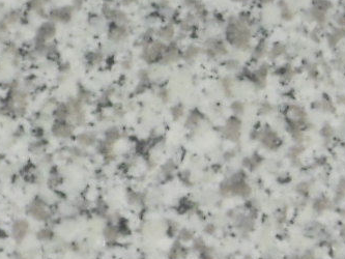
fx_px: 5912
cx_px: -246
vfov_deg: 2.5
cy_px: -603
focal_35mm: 593
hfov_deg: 3.3
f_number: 9.1
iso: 125
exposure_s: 1/500
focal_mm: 15.5
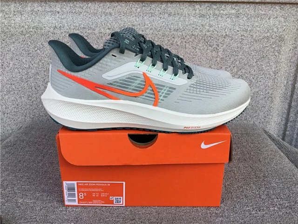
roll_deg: -0.4
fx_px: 267
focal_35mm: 31
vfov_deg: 45.4
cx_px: 149
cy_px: 112
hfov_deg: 58.4
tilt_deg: -20.3
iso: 25
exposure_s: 1/218
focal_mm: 3.3
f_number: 2.4
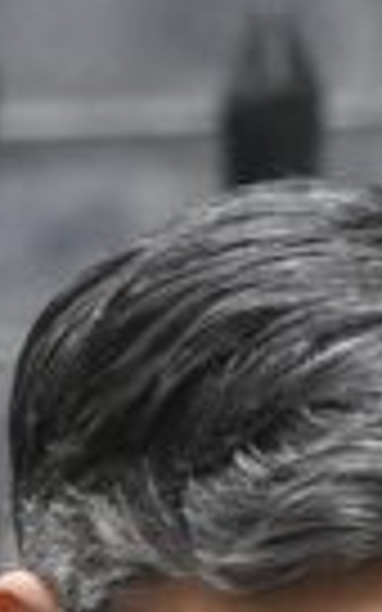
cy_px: 909
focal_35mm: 966
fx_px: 16091
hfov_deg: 1.4
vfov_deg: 2.2
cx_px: 213
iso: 1250
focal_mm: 200
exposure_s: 1/1000
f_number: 2.8
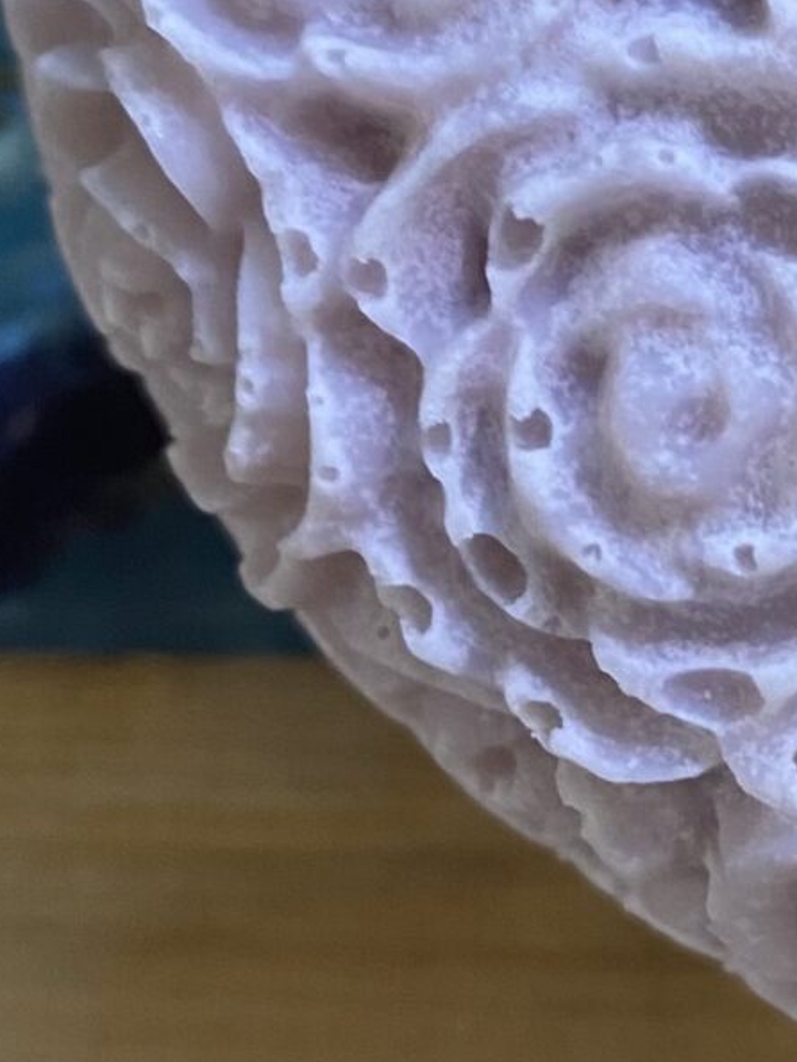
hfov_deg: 12.7
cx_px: 1074
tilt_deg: -83.7
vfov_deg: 17.5
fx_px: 3436
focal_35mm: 112
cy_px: 282
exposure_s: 1/42
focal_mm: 4.25
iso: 100
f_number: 1.8
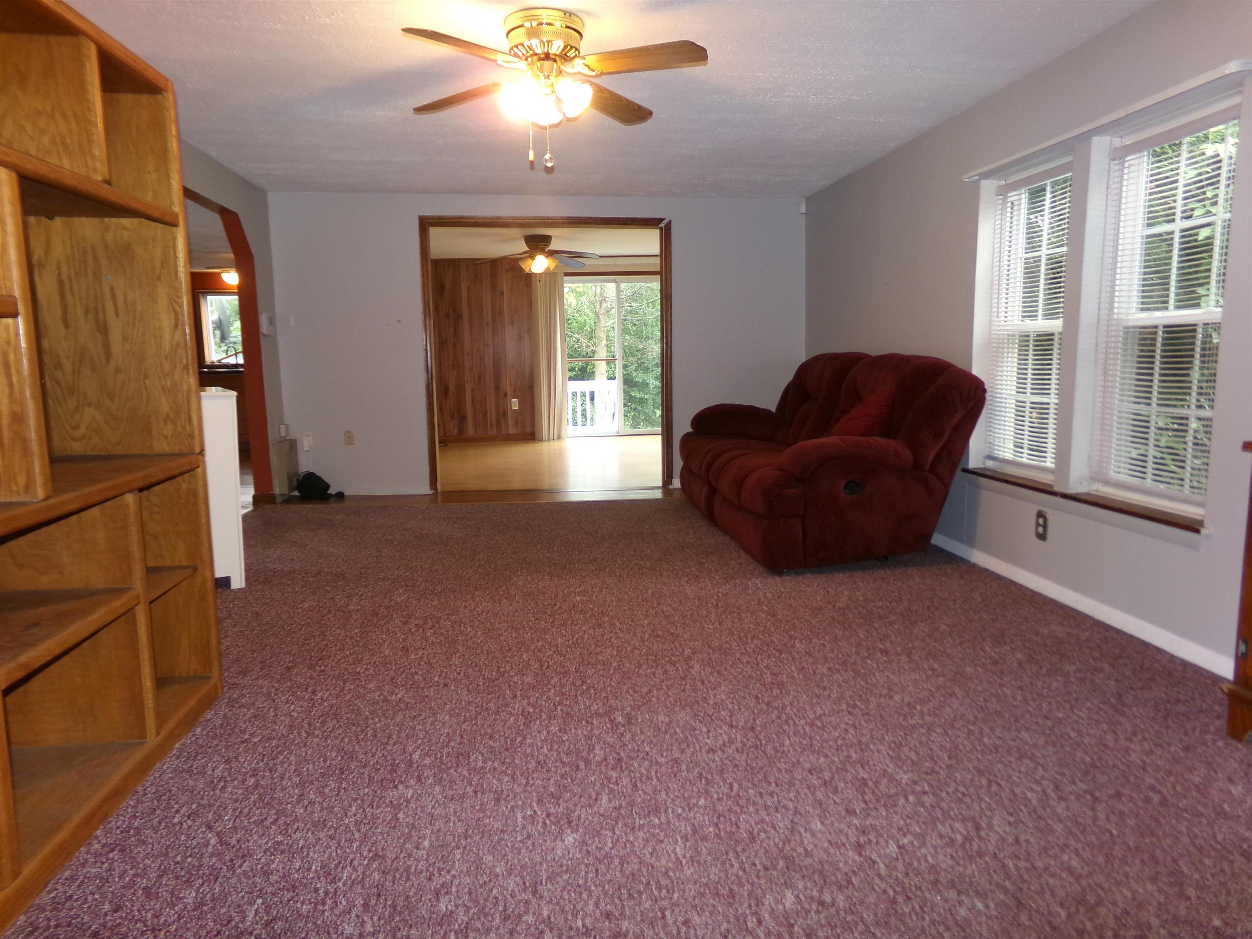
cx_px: 626
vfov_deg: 56.8
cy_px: 470
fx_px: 868
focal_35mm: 24
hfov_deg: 71.6
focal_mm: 4.3
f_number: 3.7
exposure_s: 1/34
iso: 200
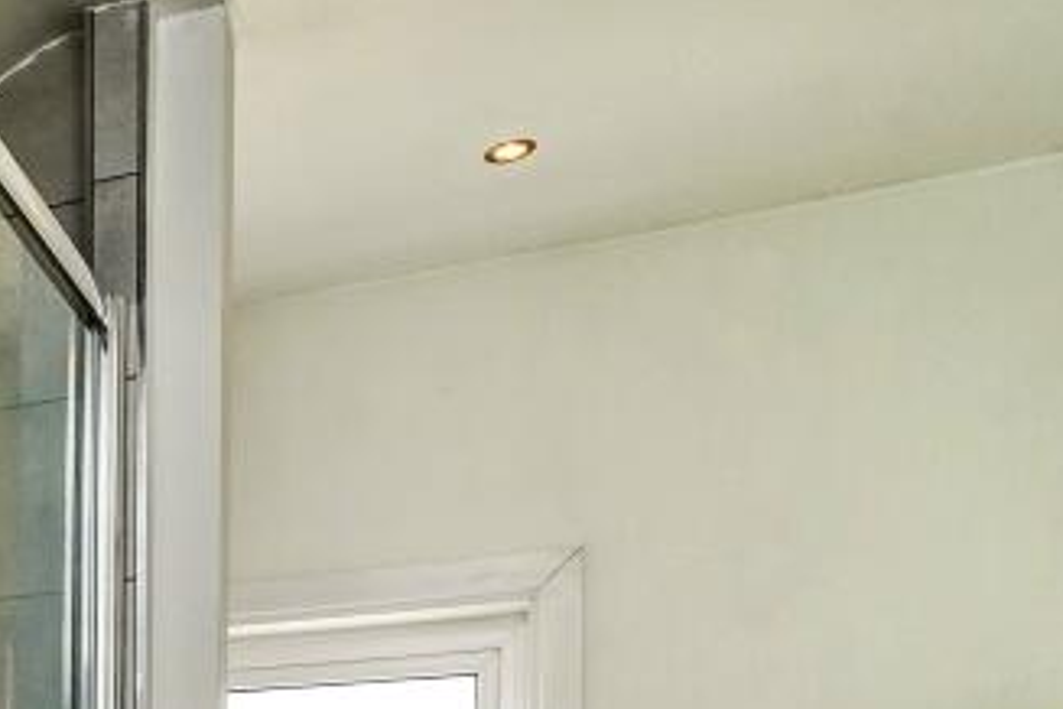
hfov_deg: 33.8
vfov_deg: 22.9
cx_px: -218
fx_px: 1388
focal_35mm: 47
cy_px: 1081
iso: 400
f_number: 10
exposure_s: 1/60
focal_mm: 10
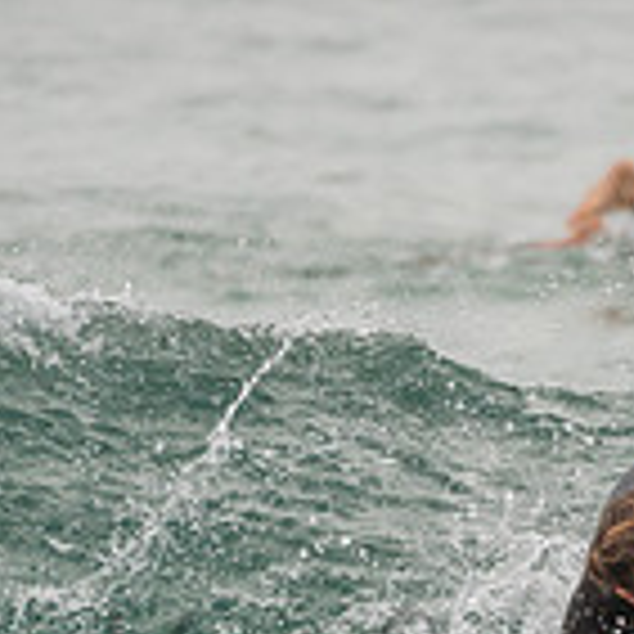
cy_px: 641
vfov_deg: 1.0
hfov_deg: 1.0
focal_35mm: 1749
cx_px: 571
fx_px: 36242
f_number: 5.6
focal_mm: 500
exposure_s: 1/2000
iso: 320
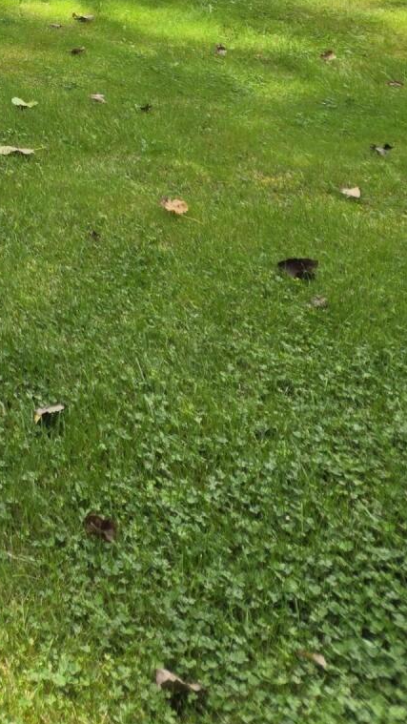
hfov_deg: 15.8
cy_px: -209
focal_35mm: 66
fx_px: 1266
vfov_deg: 27.0
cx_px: -303
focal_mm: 5.4
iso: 25
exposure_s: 1/992
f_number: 1.8
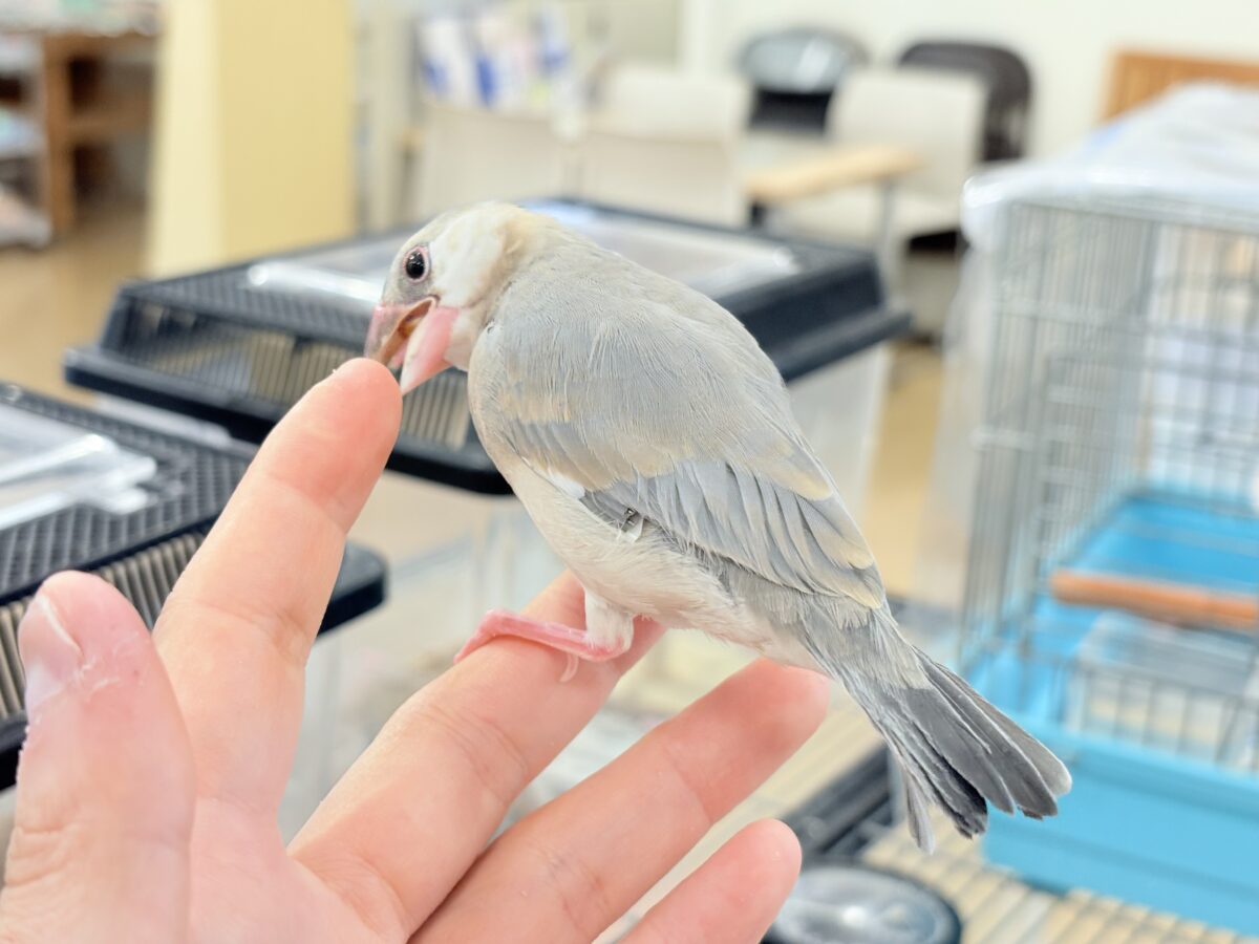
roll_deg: -1.6
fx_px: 1891
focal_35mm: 52
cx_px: 630
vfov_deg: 28.0
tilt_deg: -17.2
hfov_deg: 36.8
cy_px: 472
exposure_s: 1/100
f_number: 1.6
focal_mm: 5.96
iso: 125
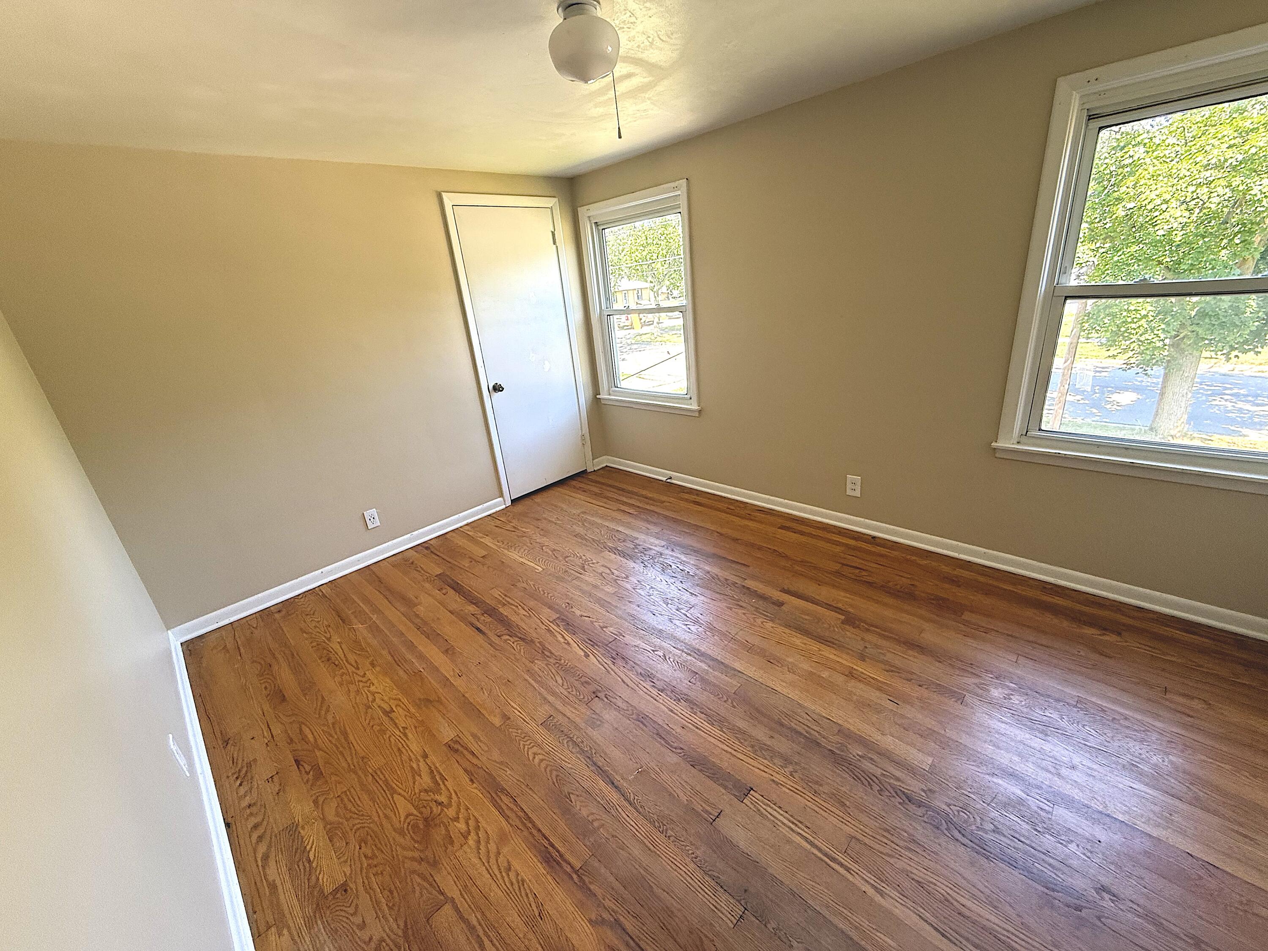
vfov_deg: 85.7
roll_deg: +6.1
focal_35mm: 14
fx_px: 513
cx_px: 634
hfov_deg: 102.1
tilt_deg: -21.6
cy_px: 476
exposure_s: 1/99
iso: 125
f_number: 2.2
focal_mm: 2.22
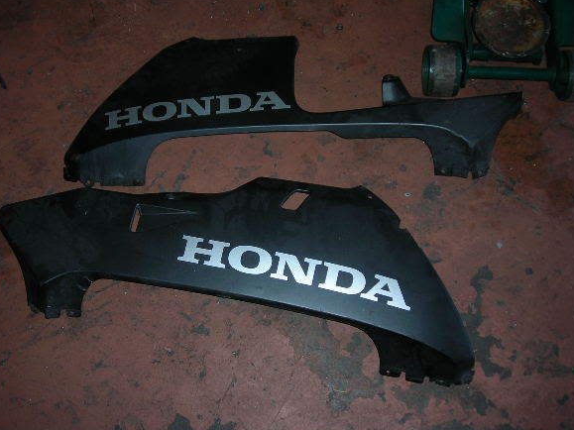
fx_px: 696
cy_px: 200
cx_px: 279
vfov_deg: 34.3
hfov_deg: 44.8
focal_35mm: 42
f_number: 3.2
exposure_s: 1/60.1
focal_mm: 6.3
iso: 50
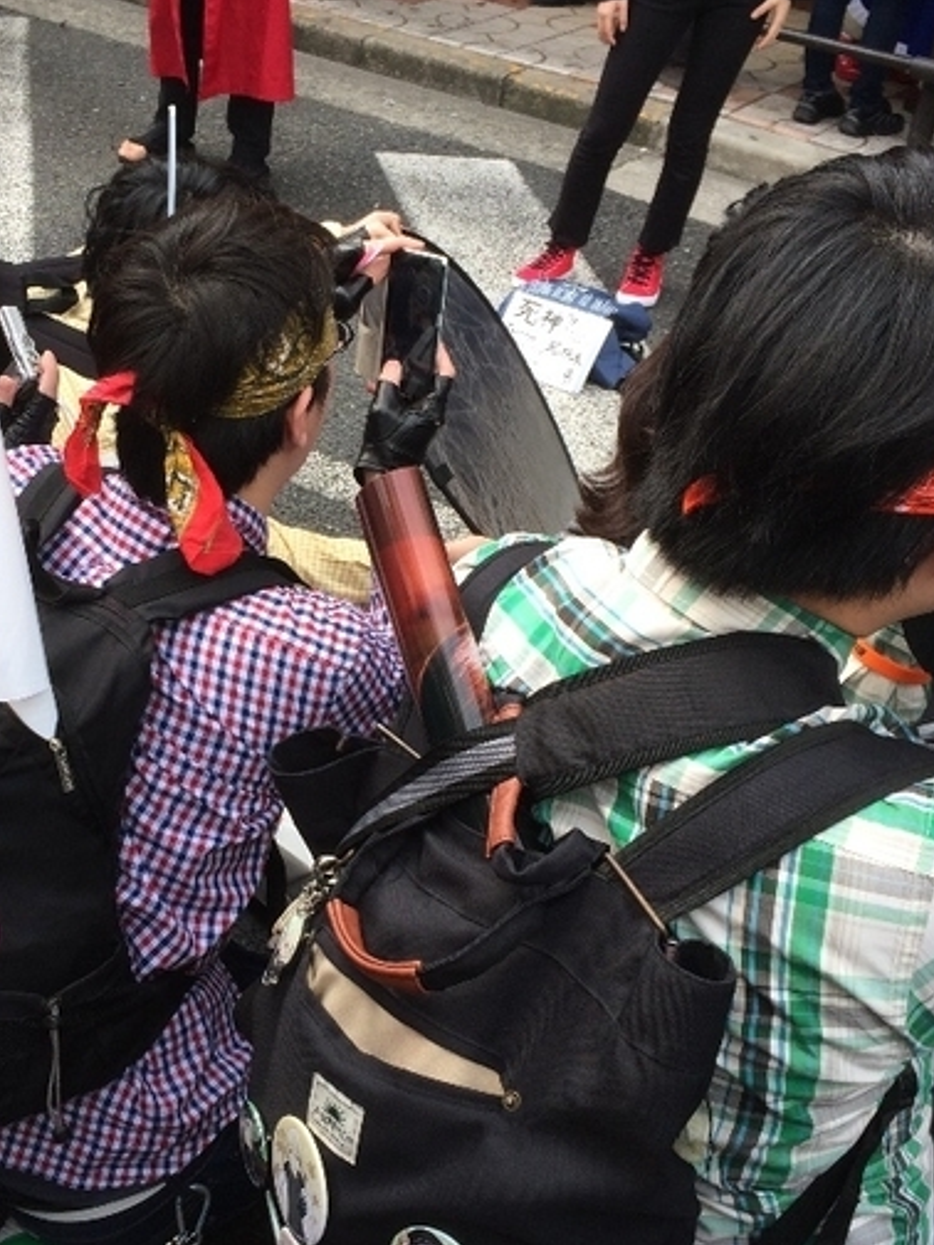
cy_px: 711
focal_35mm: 46
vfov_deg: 41.1
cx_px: 309
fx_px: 1655
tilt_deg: -35.8
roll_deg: -4.8
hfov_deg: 31.3
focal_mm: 4.15
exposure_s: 1/351
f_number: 2.2
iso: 32
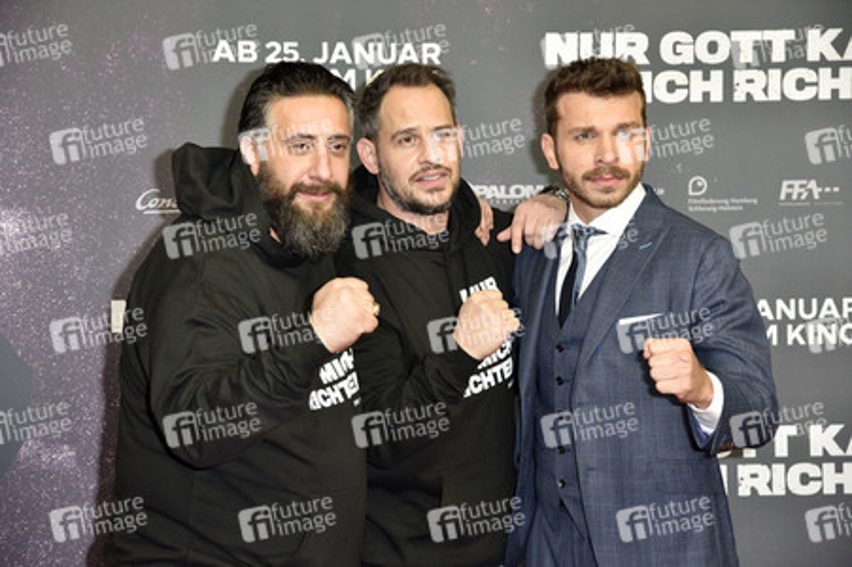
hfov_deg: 23.9
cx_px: 426
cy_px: 284
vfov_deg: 16.0
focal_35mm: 85
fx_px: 2010
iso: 1000
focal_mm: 85
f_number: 5.6
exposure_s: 1/200
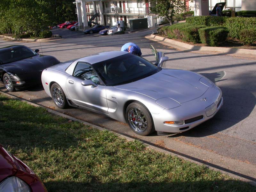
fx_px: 281
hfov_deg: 49.0
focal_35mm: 38
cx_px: 128
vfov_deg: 37.7
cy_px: 96
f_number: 6.7
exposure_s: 1/250
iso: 100
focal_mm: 7.85
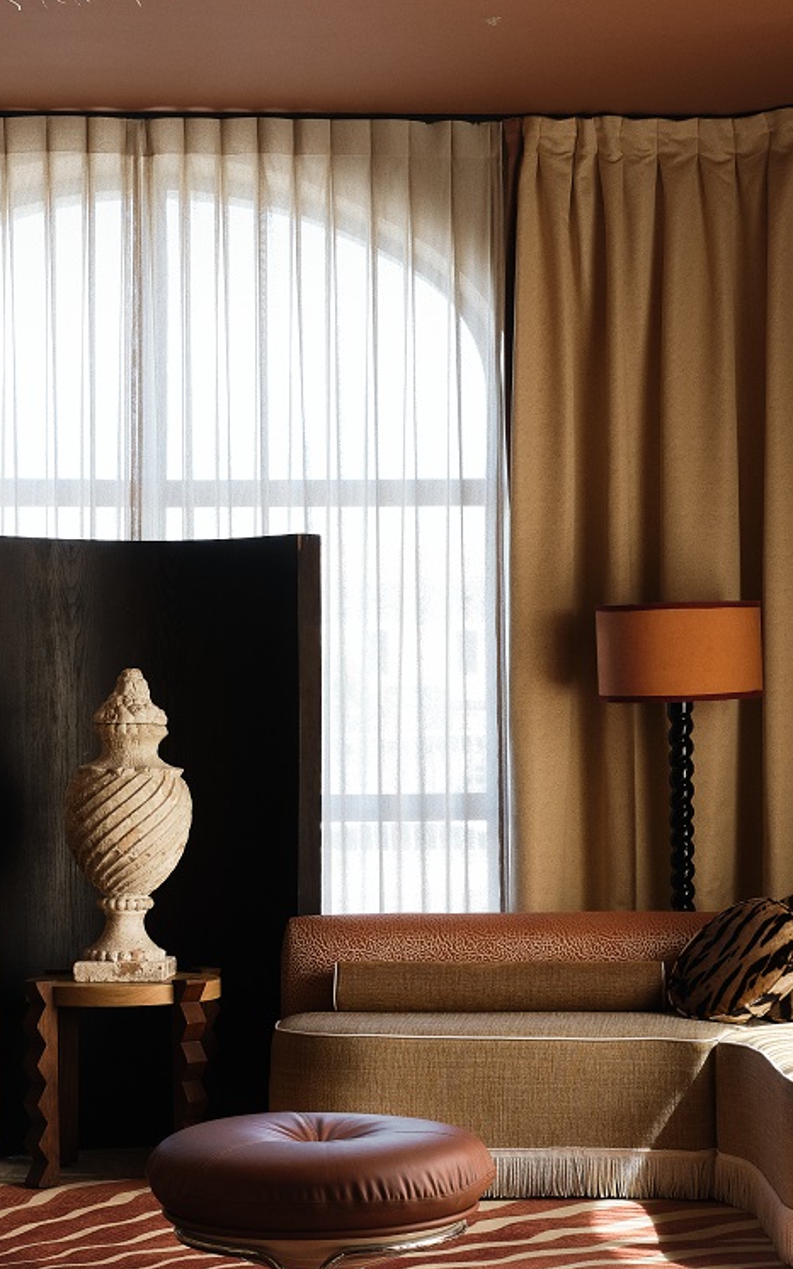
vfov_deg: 27.5
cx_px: 374
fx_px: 2594
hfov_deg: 17.4
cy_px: 712
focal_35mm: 75
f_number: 14
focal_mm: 55
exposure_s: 1/6
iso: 400
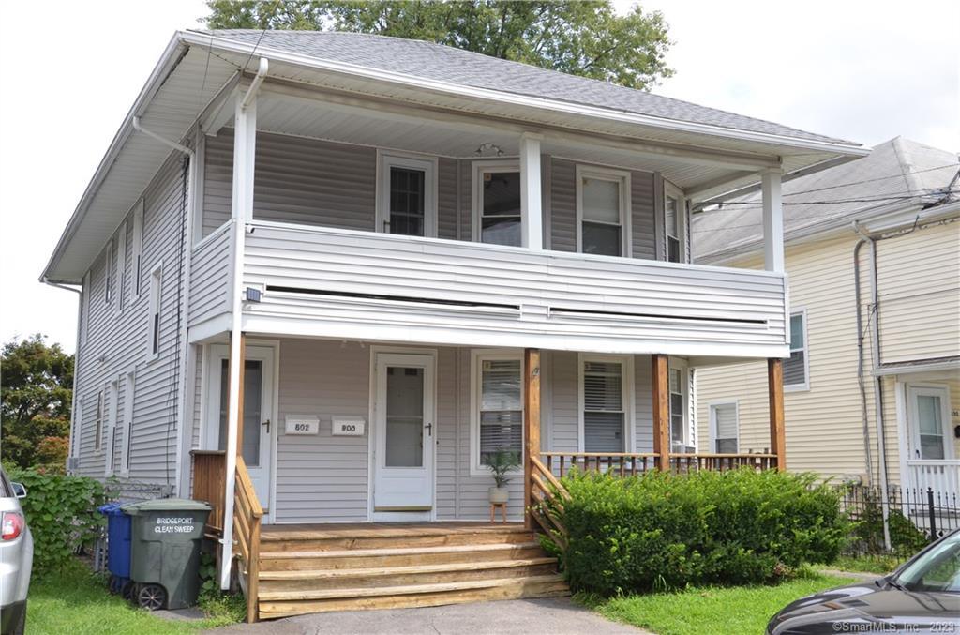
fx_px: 1037
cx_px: 480
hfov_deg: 49.7
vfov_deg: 34.0
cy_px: 318
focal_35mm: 39
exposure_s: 1/640
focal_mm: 26
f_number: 13
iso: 800
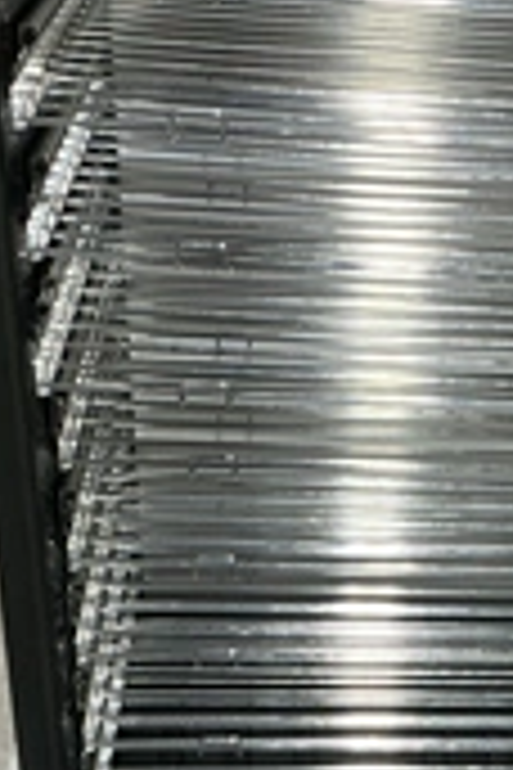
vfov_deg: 28.8
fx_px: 1453
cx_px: 477
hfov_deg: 19.6
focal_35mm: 68
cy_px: 648
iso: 320
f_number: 1.8
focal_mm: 3
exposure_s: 1/56
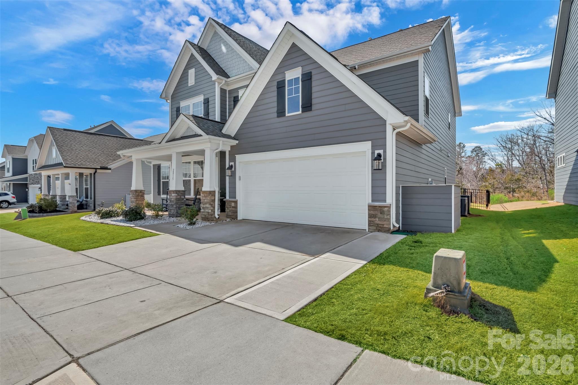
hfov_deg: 95.0
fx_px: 265
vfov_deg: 72.0
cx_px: 289
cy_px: 192
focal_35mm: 16
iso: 100
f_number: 8
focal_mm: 11
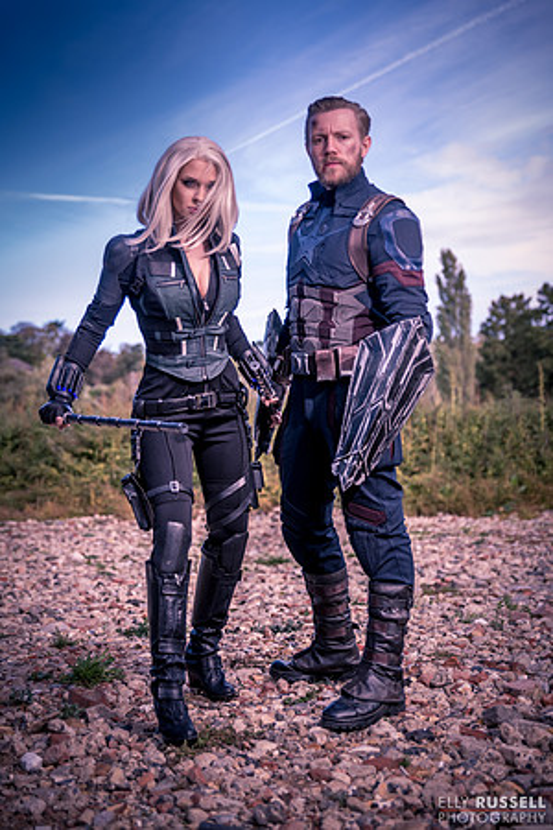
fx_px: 1106
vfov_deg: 41.1
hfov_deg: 28.1
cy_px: 415
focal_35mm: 48
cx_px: 276
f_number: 2.8
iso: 160
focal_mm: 48
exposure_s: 1/640
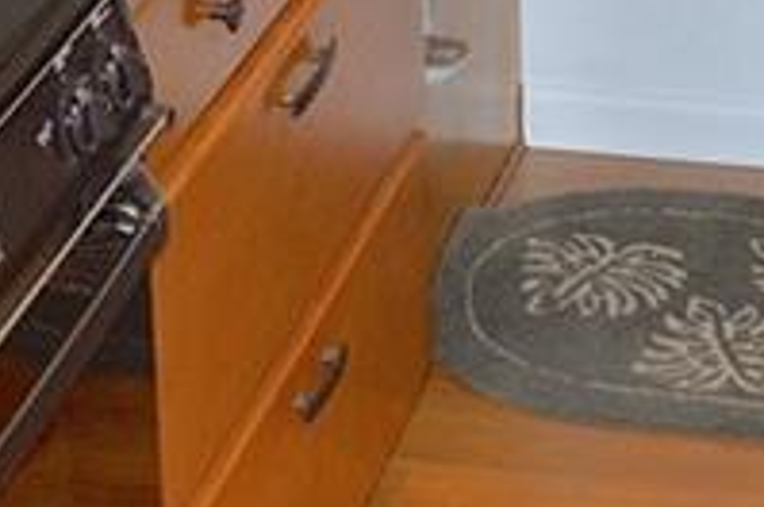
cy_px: -638
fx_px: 2945
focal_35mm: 139
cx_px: 472
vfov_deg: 9.0
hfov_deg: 14.8
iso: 1600
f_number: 11
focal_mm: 18
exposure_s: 1/13
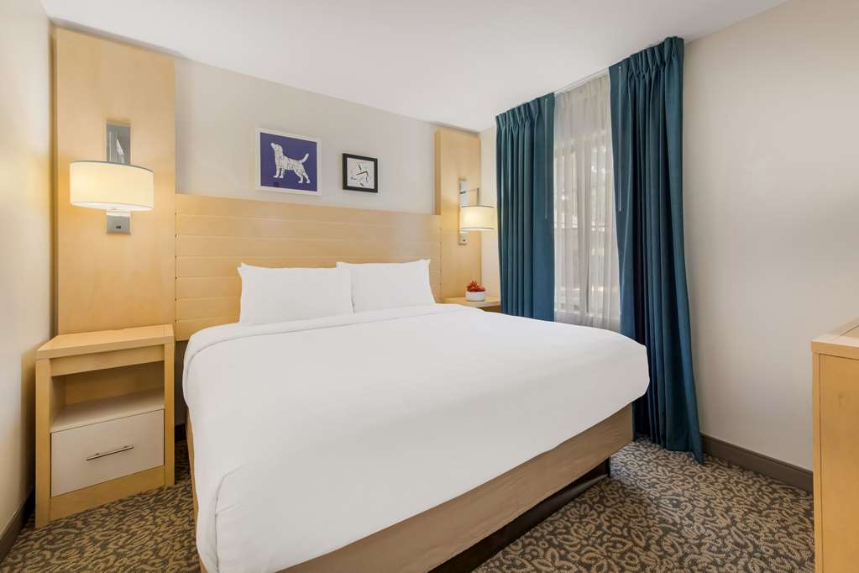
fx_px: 334
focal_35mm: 14
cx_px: 430
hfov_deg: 104.3
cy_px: 286
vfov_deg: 81.2
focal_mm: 14
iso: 320
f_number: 11
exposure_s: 1
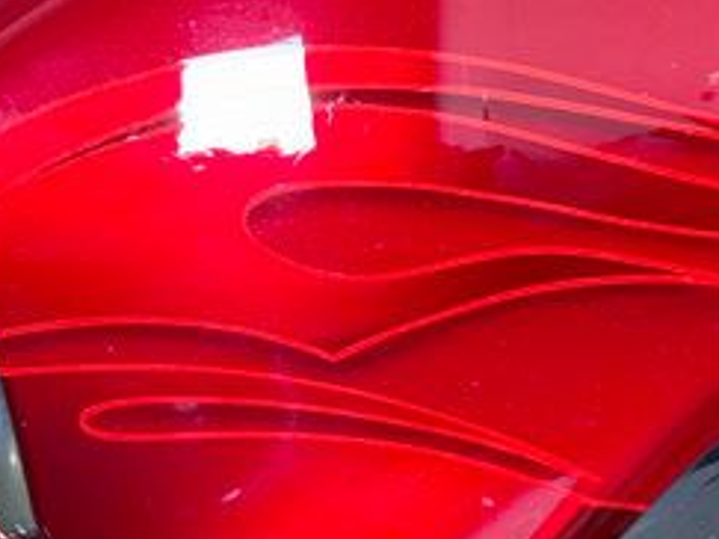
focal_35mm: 101
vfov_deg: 14.6
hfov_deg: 19.5
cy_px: 379
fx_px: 2097
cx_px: 388
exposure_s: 1/30
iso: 64
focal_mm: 6.76
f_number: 1.78
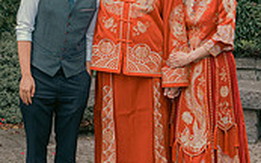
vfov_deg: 10.5
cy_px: -23
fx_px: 875
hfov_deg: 17.0
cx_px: 140
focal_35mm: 123
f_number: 5.6
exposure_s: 1/160
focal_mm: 36
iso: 500
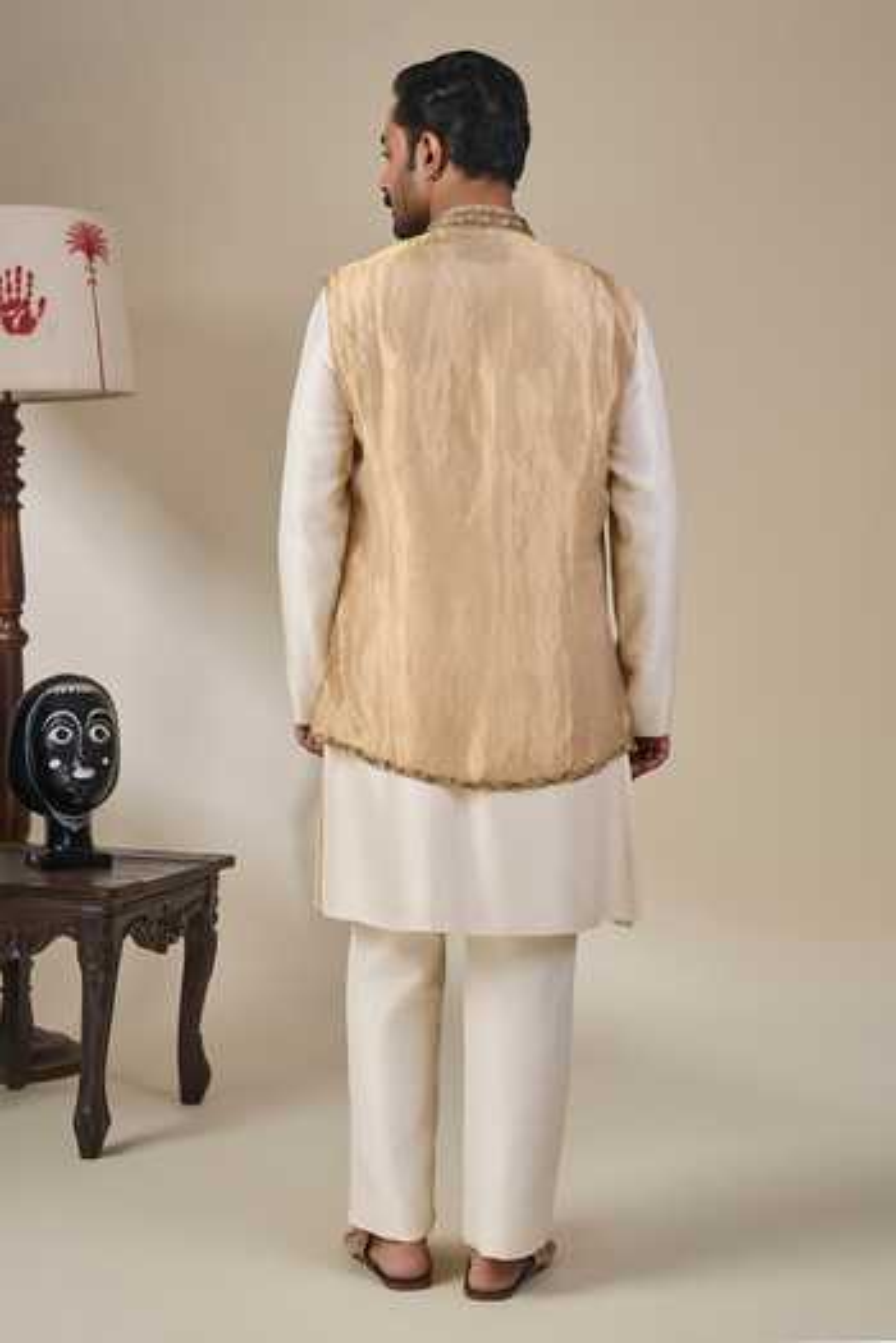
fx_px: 1979
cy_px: 672
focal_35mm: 53
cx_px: 448
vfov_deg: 37.5
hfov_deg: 25.5
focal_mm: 53
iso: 250
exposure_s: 1/160
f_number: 5.6
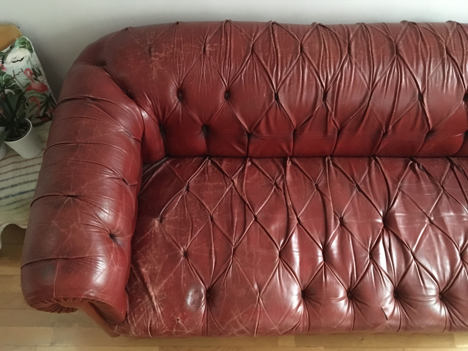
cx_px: 234
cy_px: 176
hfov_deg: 61.7
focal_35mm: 29
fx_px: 392
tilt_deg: -57.3
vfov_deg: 48.2
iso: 800
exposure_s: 1/17
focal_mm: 4.15
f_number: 2.2
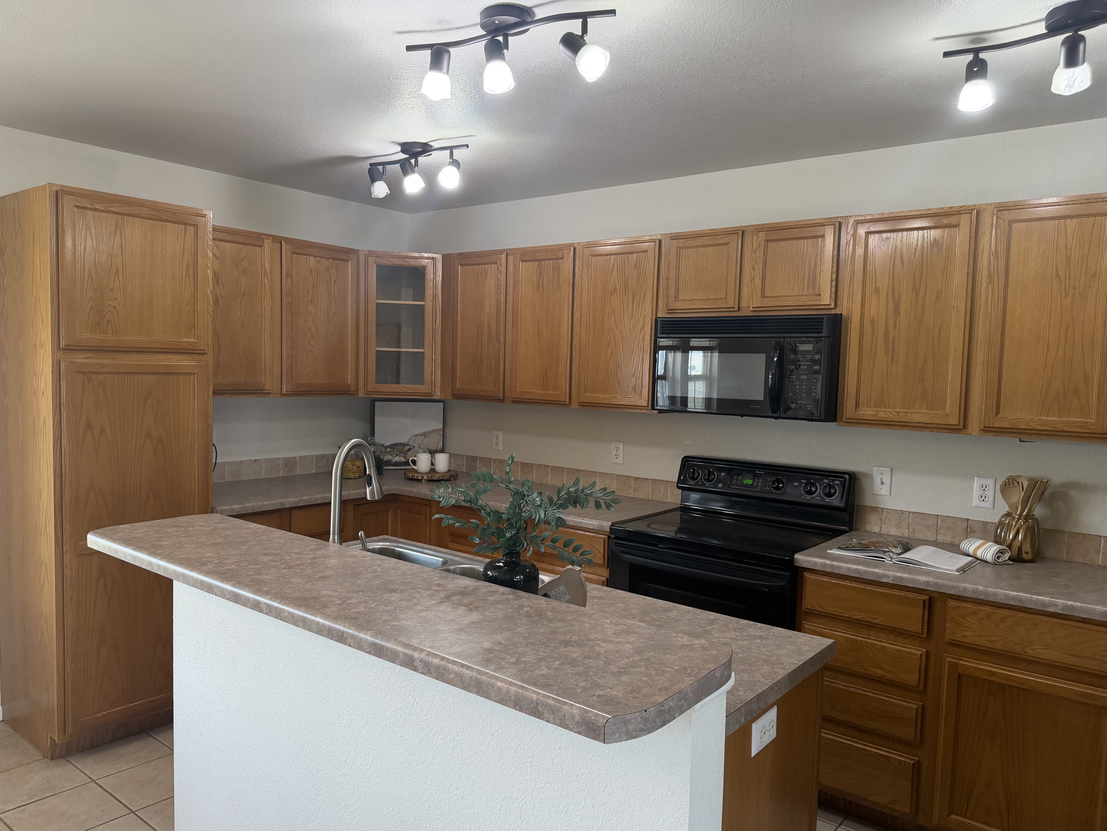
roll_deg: -1.1
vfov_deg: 54.9
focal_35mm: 25
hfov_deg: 69.4
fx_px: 799
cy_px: 423
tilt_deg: -2.9
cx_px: 540
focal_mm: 6.76
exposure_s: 1/161
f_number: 1.78
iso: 200
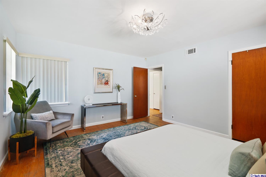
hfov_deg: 96.7
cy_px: 88
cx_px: 133
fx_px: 118
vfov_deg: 73.8
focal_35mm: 16
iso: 400
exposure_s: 1/5
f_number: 6.3
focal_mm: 16
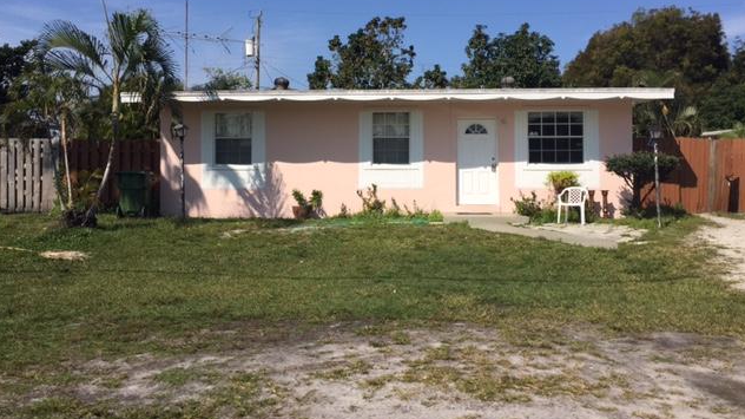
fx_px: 632
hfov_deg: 61.0
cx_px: 372
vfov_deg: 36.4
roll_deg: -1.2
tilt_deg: +0.8
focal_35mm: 32
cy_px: 152
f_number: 2.2
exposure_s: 1/2825
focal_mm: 4.15
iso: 32
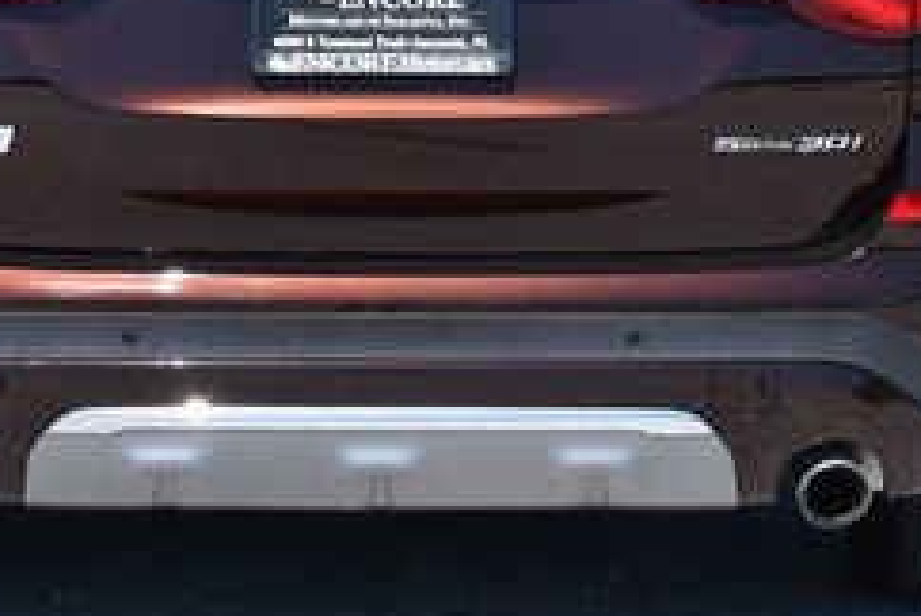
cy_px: -34
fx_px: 4073
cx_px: 365
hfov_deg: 12.9
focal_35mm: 159
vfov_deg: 8.6
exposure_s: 1/250
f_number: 8
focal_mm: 30
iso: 180
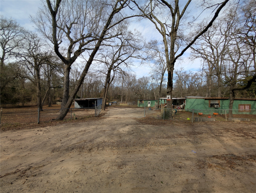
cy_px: 96
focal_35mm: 12
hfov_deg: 110.5
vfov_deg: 94.6
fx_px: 89
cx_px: 128
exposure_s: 1/2278
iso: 51
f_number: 1.7
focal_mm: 2.02
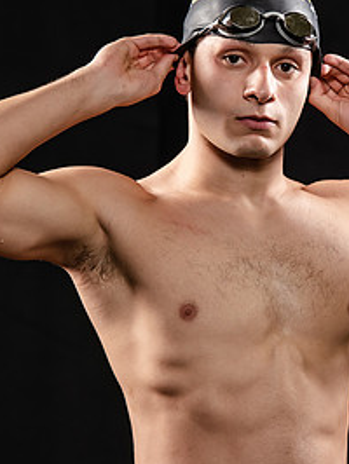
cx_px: 314
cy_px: 194
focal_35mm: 346
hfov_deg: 4.3
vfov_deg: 5.7
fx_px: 4644
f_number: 5.6
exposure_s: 1/200
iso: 400
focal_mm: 165
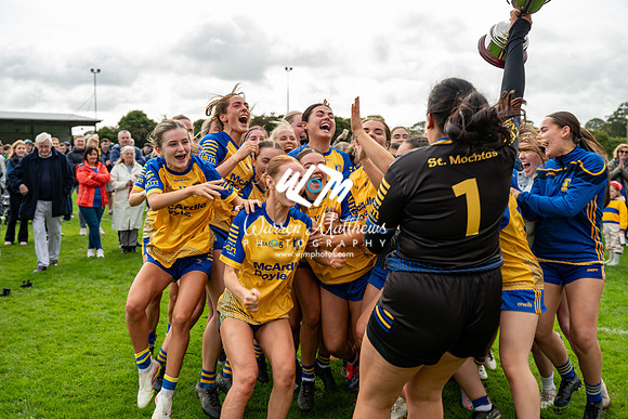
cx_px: 314
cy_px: 210
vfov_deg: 30.5
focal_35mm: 44
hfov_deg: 44.5
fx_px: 768
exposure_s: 1/250
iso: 100
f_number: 5
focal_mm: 44
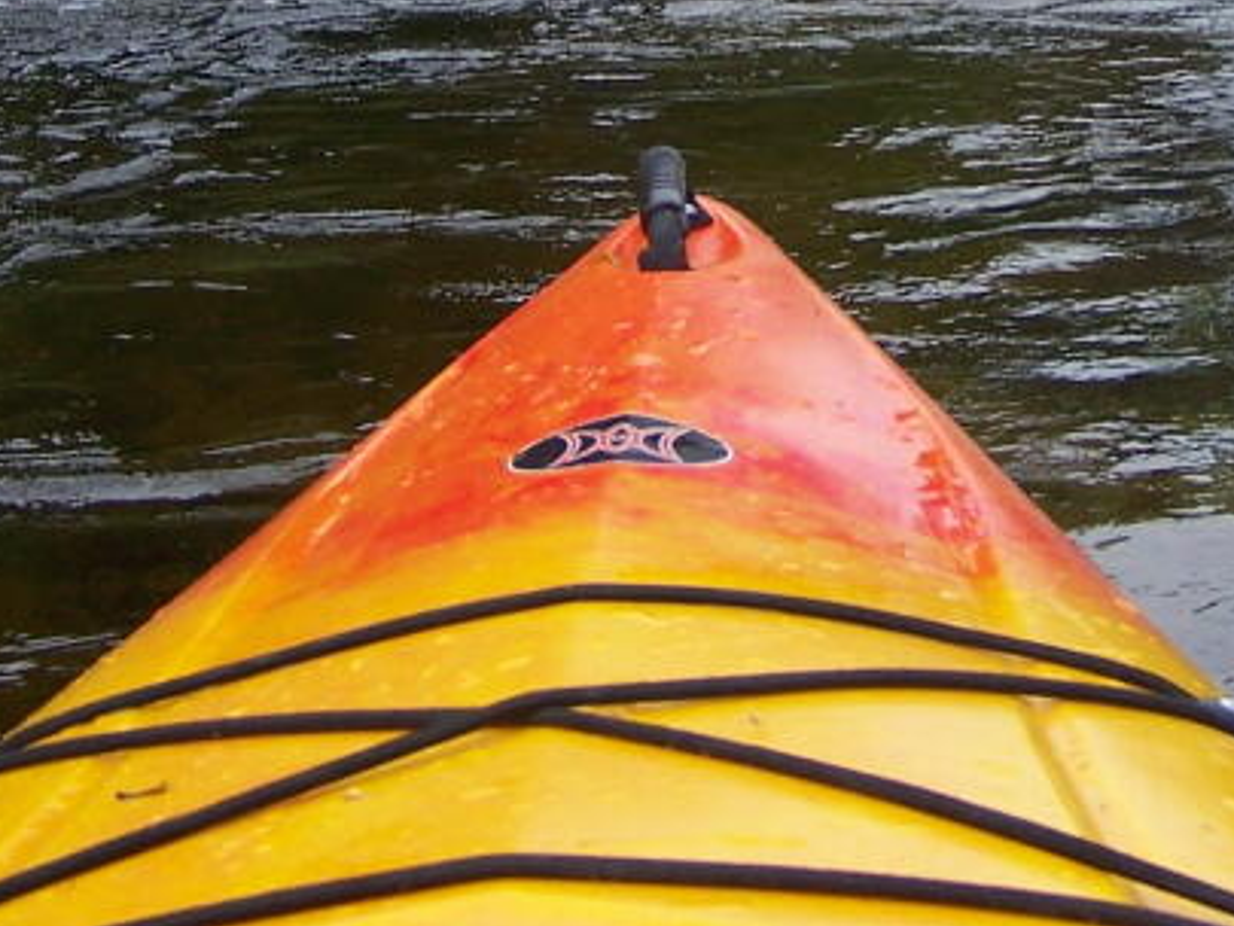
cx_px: 856
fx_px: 3423
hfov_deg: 20.3
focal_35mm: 96
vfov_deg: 15.0
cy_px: -122
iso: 80
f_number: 2.8
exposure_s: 1/500
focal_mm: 6.3
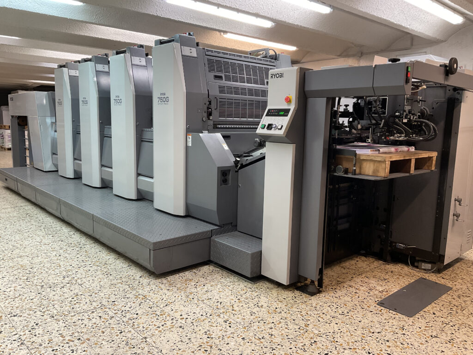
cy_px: 178
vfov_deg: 48.2
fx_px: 396
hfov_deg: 61.7
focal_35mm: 29
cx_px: 236
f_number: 1.8
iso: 64
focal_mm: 3
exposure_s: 1/50
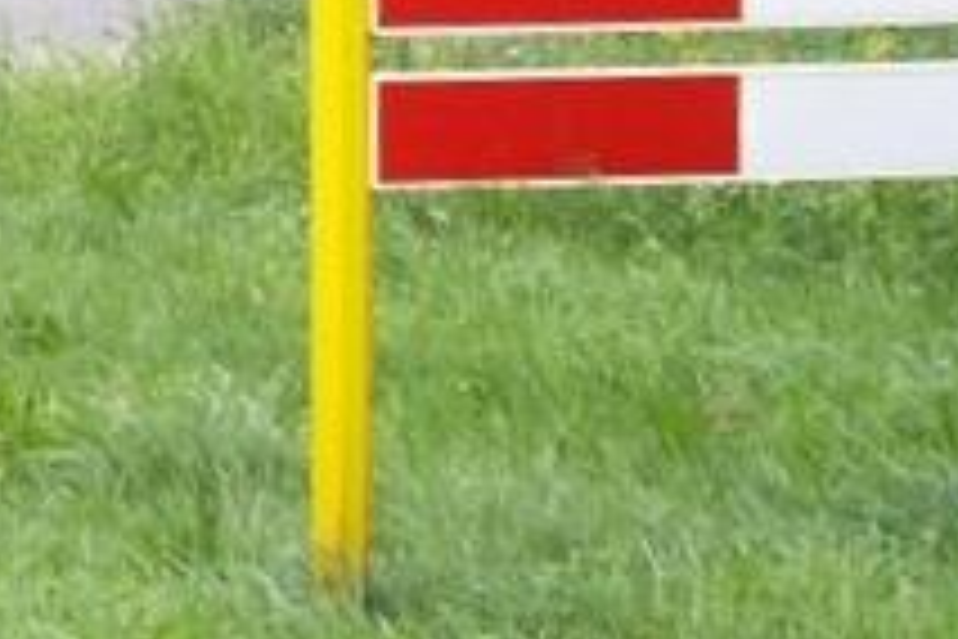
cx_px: 373
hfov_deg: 17.2
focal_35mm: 119
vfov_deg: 11.1
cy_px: -288
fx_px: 3166
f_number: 2.8
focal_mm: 7.9
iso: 100
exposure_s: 1/125
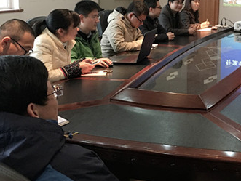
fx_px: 390
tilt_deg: -8.0
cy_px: 43
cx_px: 189
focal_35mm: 56
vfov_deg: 25.8
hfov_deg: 33.4
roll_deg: -2.7
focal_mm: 4.15
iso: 160
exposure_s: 1/33
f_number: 2.2
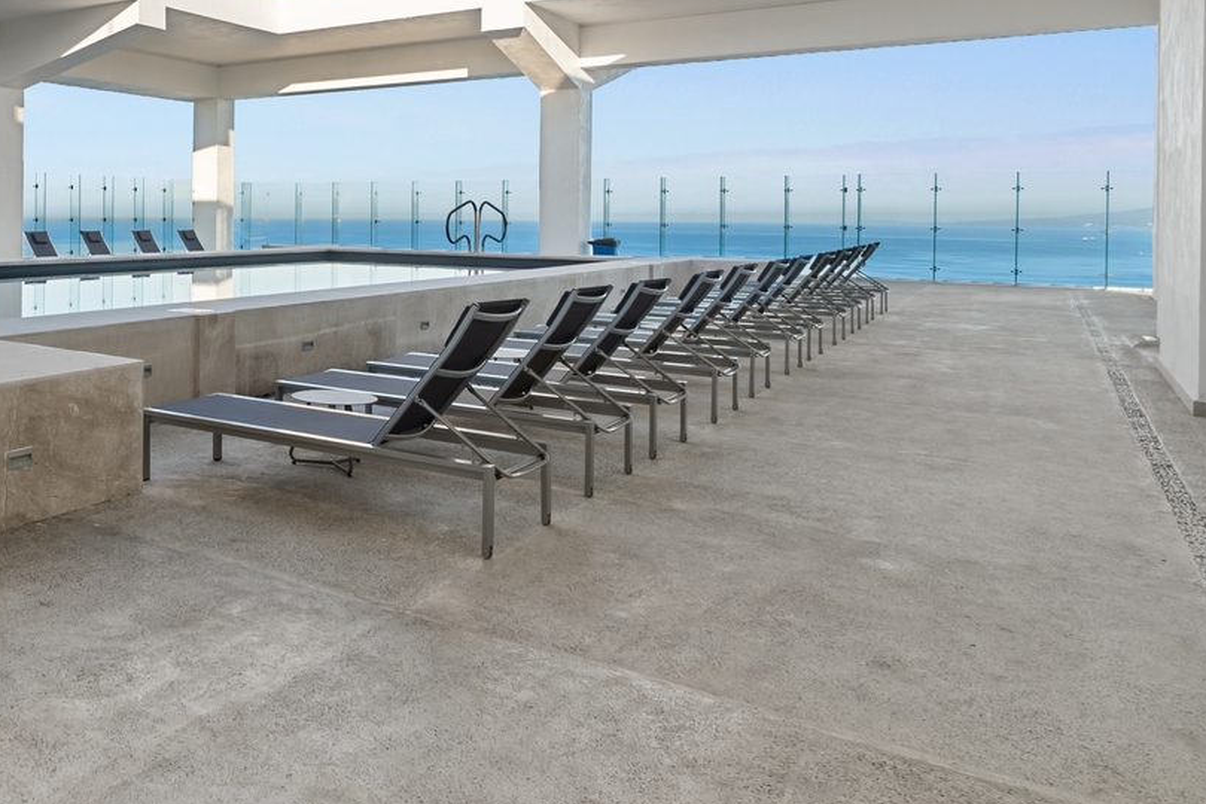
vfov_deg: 42.5
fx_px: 1005
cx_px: 119
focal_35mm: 30
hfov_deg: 54.0
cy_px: 220
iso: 160
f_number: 9
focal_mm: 10
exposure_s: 1/30
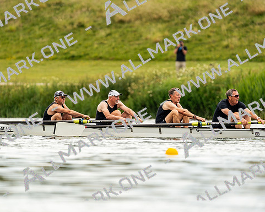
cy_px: 106
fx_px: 4966
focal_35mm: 633
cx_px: 135
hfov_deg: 3.1
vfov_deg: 2.4
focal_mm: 559
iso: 500
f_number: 6.3
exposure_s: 1/2000
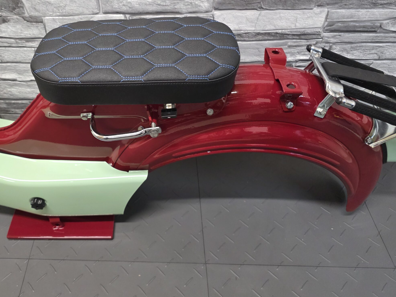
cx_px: 138
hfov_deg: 58.8
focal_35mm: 30
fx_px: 343
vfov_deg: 46.5
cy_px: 119
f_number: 1.7
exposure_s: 1/100
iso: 500
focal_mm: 6.3
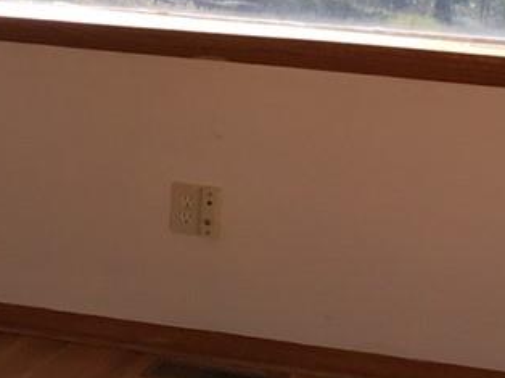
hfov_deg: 12.4
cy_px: 45
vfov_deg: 9.3
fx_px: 2303
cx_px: 6
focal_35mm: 158
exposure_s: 1/440
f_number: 2.4
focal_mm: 3.3
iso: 25
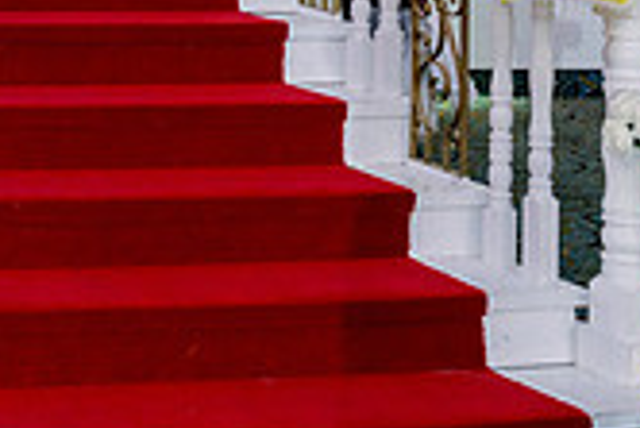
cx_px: -35
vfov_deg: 15.5
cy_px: -129
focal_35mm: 84
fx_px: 1495
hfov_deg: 23.0
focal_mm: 24
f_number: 2.8
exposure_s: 1/160
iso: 1000
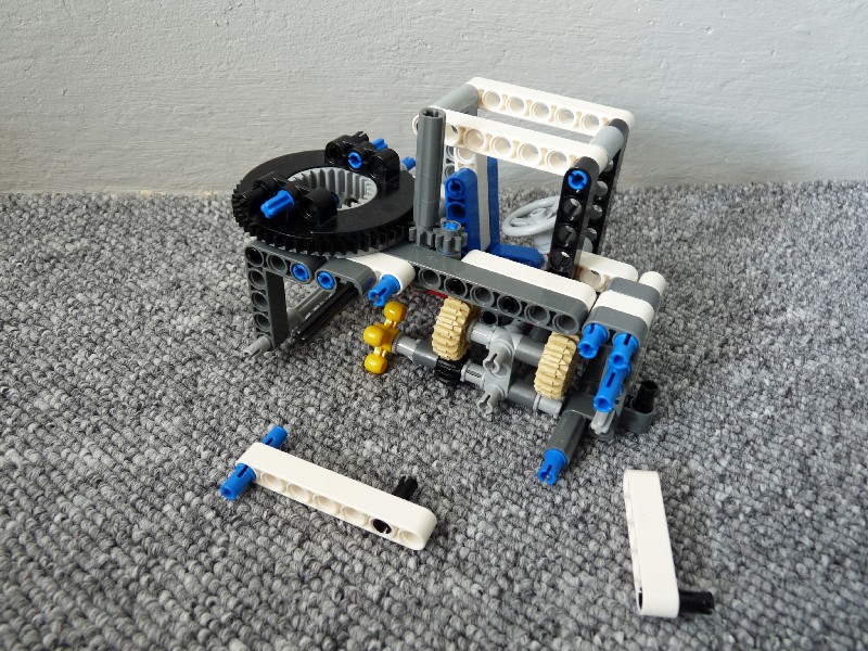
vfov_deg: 51.4
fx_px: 677
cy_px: 326
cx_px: 434
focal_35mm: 27
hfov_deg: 65.3
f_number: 3.2
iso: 100
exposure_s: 1/3.2
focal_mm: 4.8
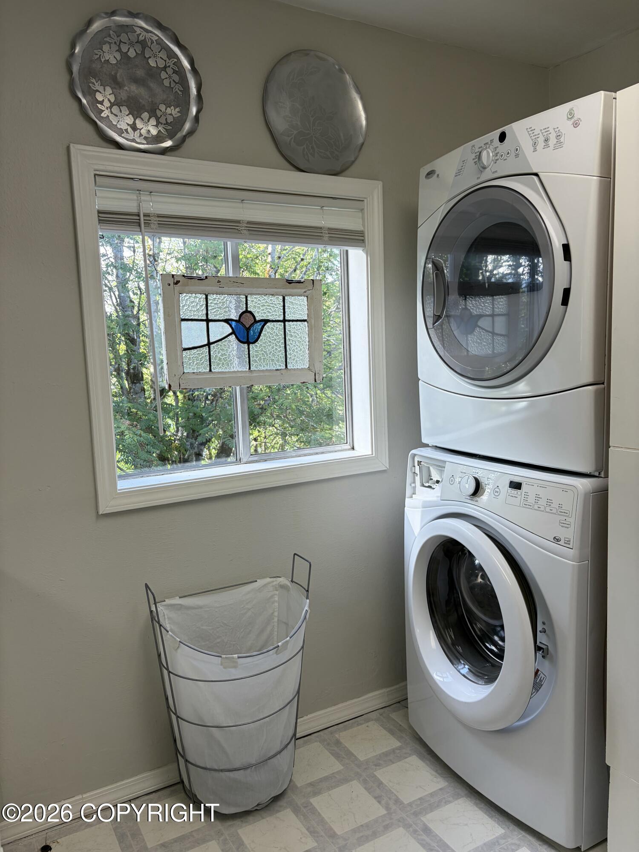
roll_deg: +2.3
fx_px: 640
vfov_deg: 67.3
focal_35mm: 26
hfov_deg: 53.1
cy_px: 426
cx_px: 320
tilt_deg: -5.7
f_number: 1.6
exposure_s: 1/152
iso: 64
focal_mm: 5.96
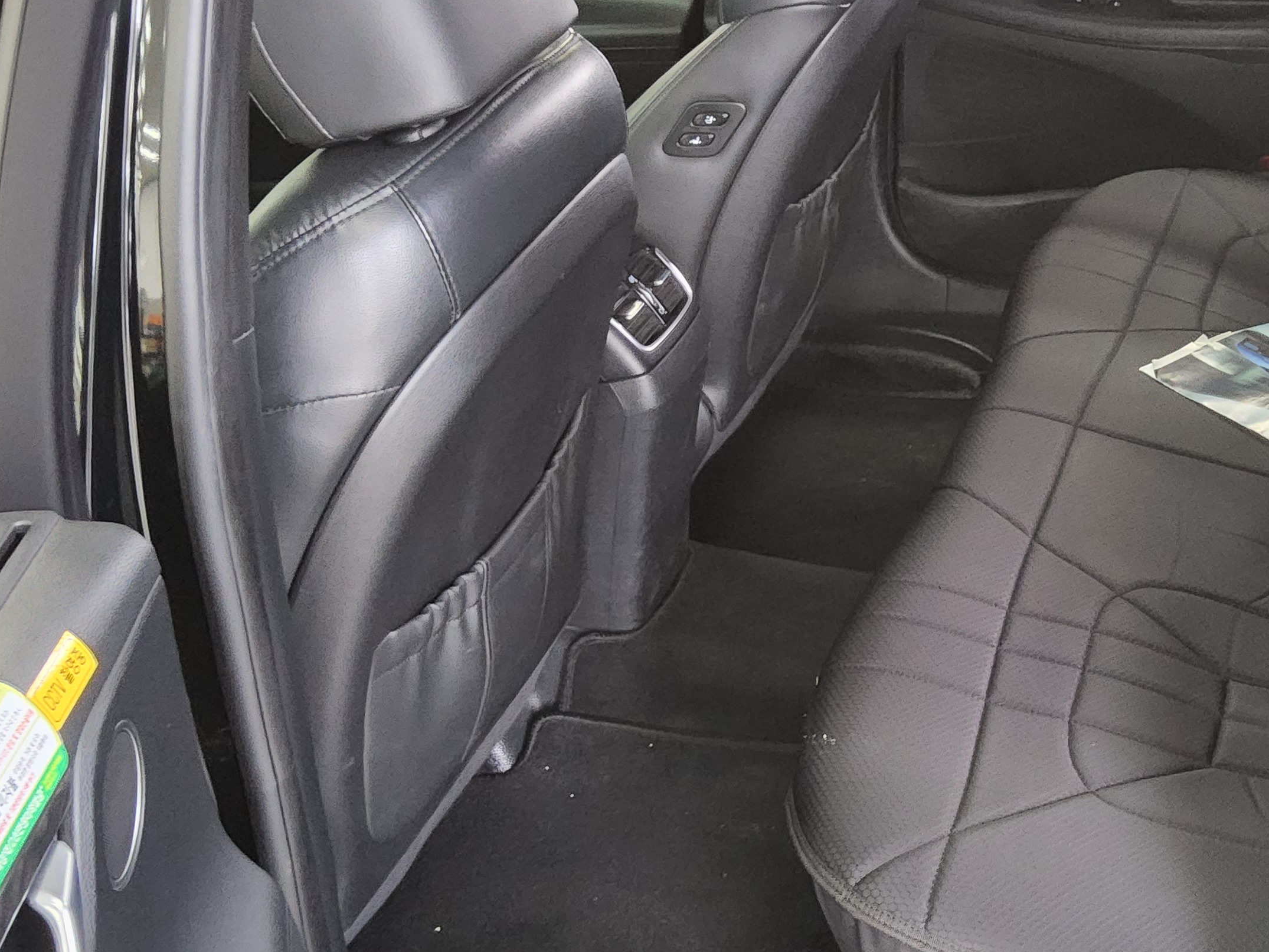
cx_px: 930
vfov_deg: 30.2
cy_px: 540
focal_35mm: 48
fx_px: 1760
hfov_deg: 38.8
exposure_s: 1/100
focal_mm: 3.08
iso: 500
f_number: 2
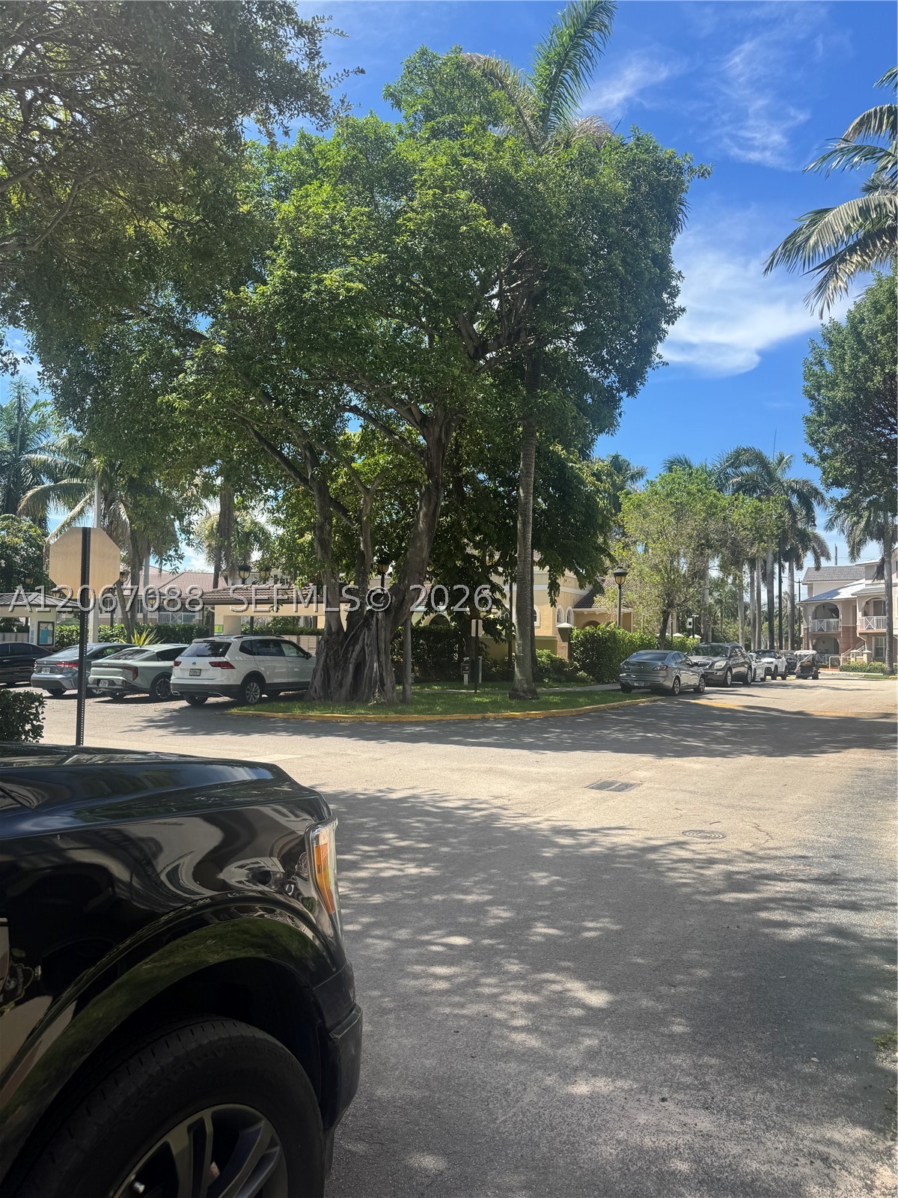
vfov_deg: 71.6
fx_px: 830
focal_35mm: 24
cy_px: 599
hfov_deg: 56.8
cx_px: 449
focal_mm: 6.76
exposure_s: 1/2041
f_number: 1.78
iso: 80
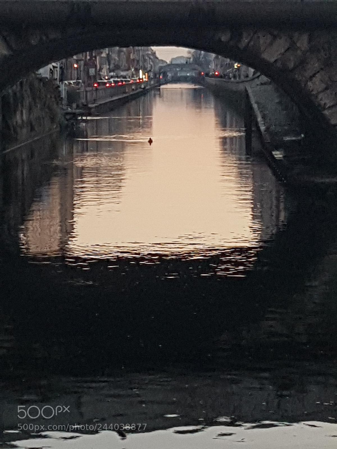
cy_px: 224
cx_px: 168
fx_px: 337
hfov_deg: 53.1
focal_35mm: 26
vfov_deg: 67.3
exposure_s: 1/50
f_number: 1.7
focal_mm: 4.2
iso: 80
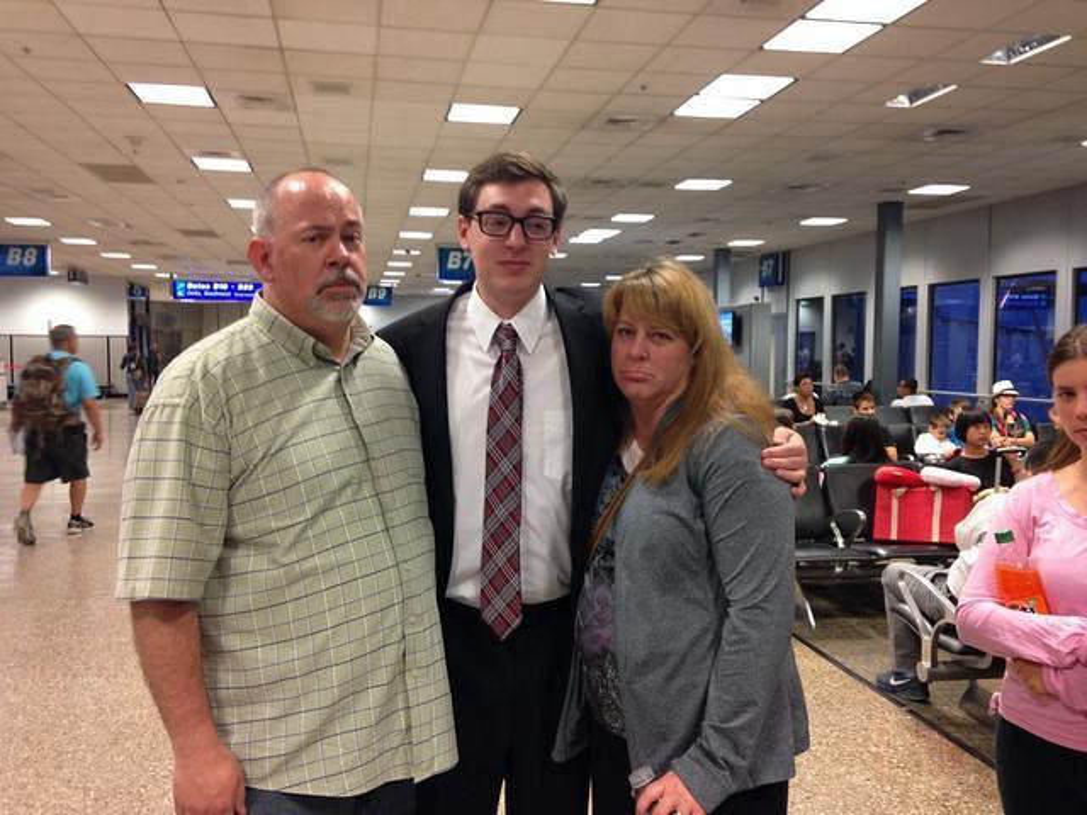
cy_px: 408
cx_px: 544
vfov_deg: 42.9
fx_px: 1036
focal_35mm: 33
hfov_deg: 55.4
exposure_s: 1/20
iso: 160
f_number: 2.4
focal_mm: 4.12
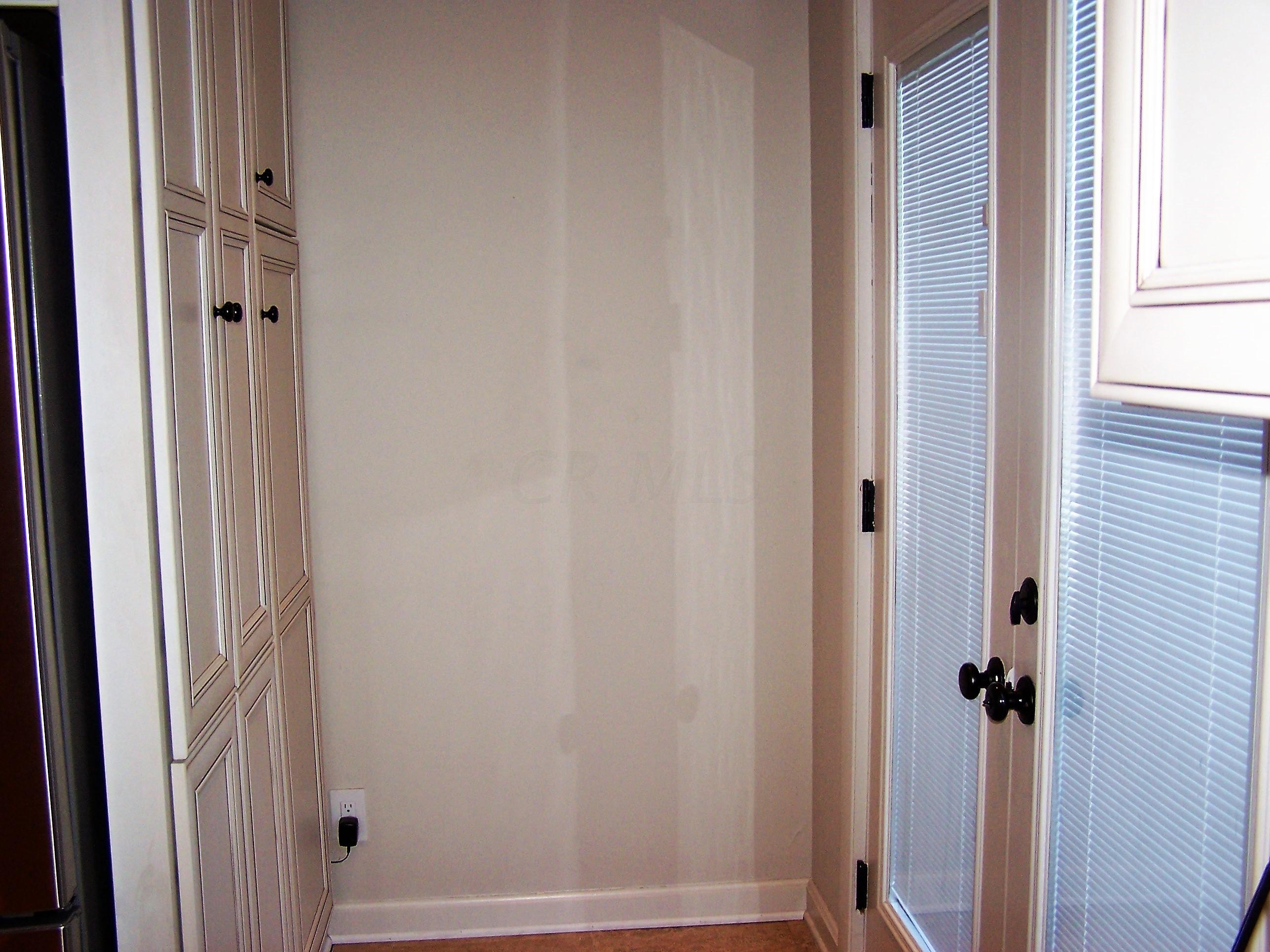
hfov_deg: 49.0
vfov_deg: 37.7
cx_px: 635
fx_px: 1394
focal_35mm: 38
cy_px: 476
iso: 140
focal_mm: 6.3
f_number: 2.8
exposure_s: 1/60
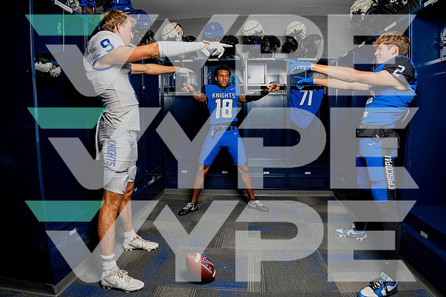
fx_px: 268
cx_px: 220
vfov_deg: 58.1
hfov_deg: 79.5
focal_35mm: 22
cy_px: 149
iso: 100
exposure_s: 1/250
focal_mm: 20
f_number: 5.6
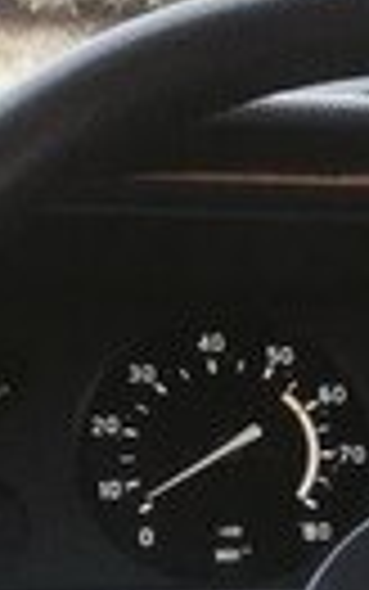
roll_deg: -6.1
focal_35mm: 155
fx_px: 2491
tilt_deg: -17.4
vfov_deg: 13.4
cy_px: 552
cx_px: 972
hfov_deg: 7.7
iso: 32
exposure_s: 1/33
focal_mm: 4.15
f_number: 2.2
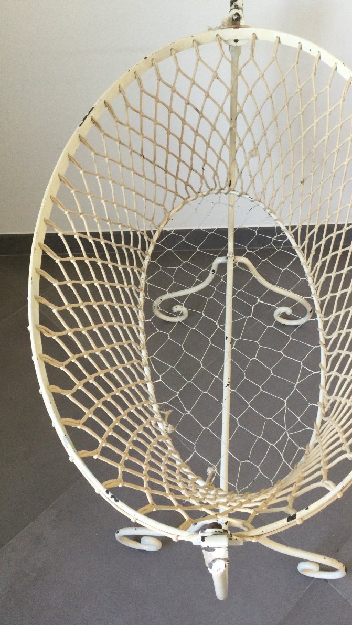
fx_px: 564
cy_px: 311
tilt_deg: -52.4
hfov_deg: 34.4
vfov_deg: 58.0
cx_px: 232
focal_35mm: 34
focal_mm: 3.3
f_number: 2.4
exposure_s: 1/33
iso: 64
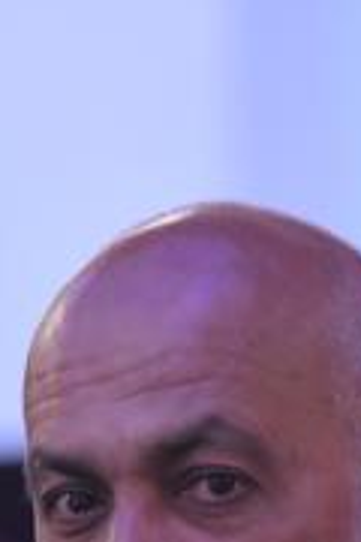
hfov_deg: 1.5
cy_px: 602
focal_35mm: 920
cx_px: 173
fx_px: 13837
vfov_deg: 2.2
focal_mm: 180
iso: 2000
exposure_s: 1/100
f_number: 2.8
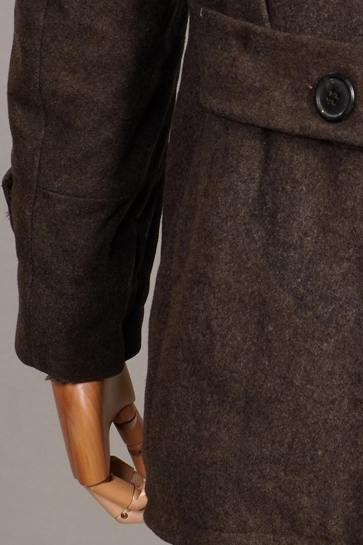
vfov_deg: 12.9
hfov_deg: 8.6
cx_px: 499
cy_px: -61
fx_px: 2358
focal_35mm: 156
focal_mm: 32
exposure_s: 1/8
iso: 250
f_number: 10
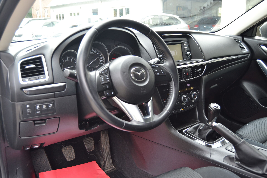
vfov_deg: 40.0
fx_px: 245
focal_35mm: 33
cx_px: 134
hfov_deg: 57.2
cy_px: 89
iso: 400
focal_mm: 22
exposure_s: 1/100
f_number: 5
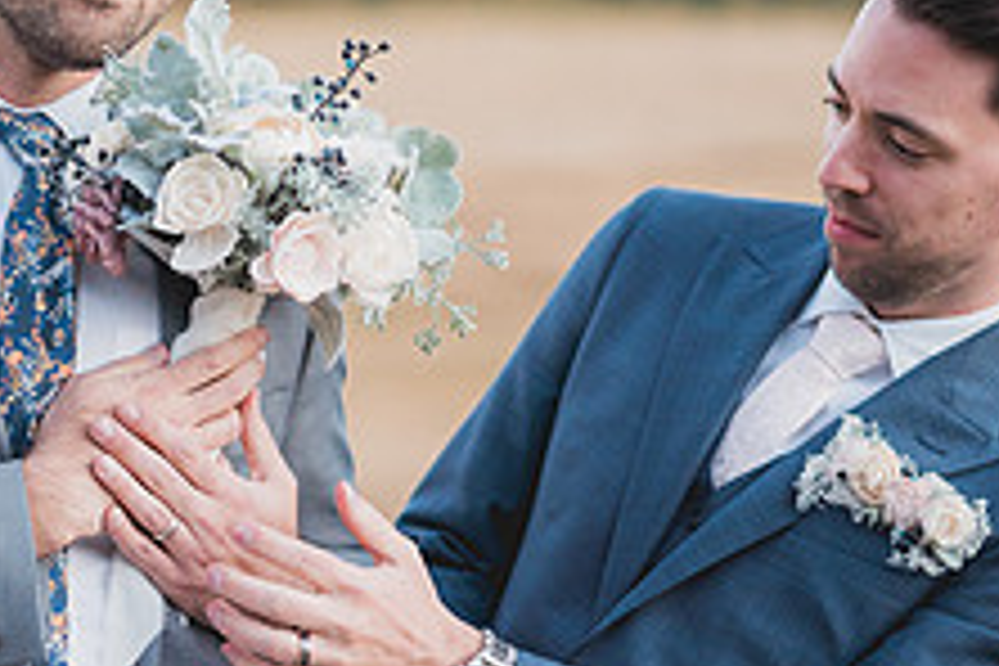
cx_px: 238
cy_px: 349
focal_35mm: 139
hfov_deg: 14.7
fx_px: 3857
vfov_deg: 9.9
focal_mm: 50
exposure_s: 1/250
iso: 400
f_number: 1.4
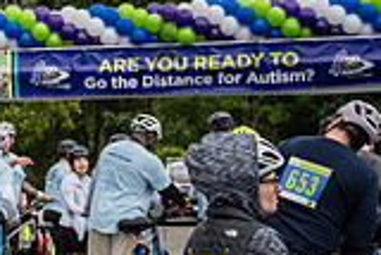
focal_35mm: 145
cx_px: -290
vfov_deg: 9.4
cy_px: 278
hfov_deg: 12.9
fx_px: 1536
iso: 400
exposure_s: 1/1250
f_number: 4
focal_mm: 32
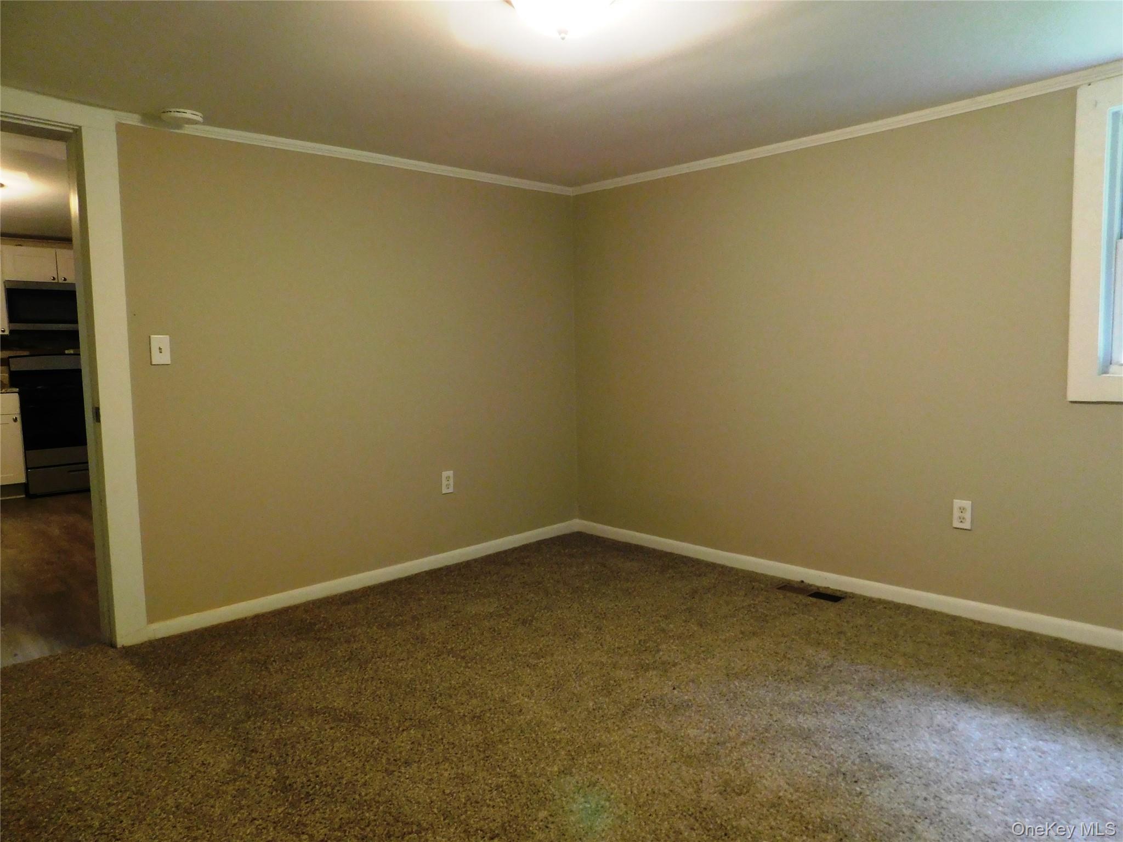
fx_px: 746
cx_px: 562
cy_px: 421
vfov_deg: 58.9
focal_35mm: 23
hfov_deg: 73.9
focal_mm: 4
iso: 320
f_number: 3
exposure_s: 1/30
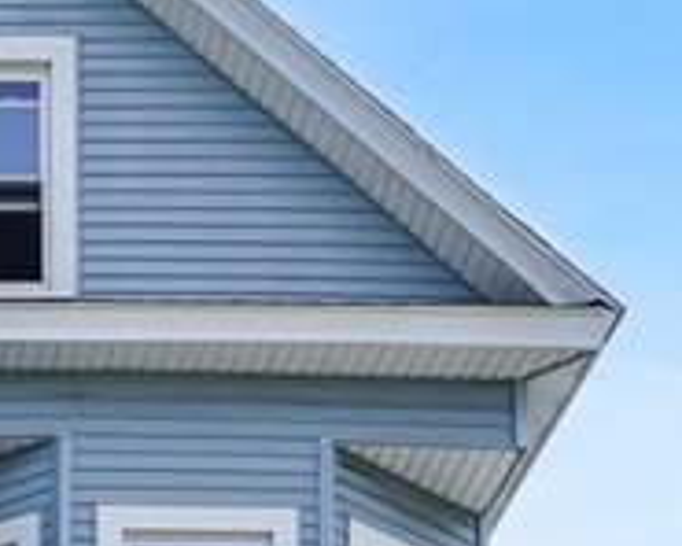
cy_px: 843
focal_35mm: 83
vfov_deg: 16.6
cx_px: -181
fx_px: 1675
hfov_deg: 21.1
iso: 100
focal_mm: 16
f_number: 10
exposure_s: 1/100
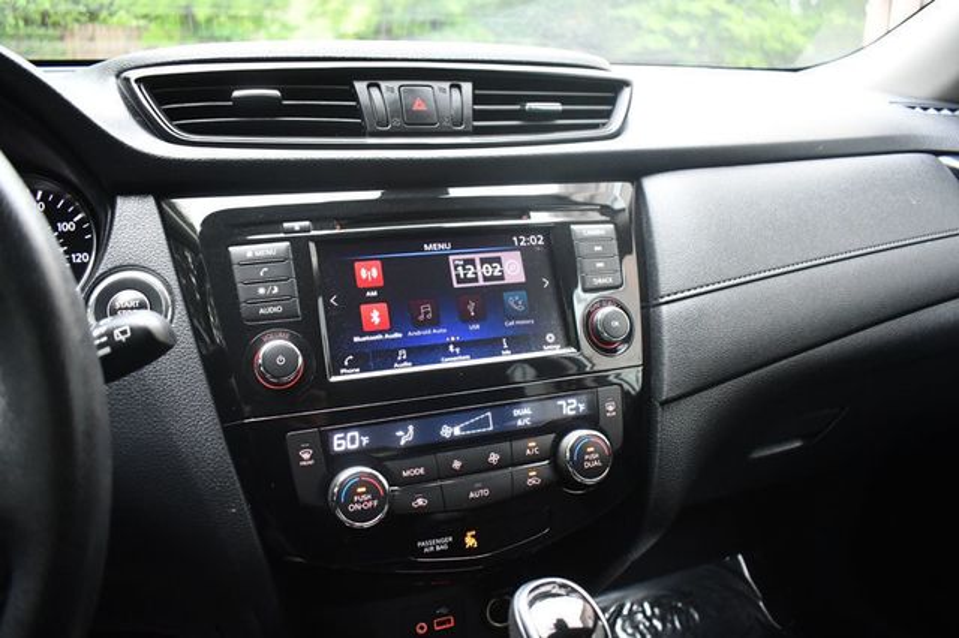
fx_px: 719
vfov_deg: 47.9
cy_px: 319
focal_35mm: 27
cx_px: 480
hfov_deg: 67.4
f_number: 3.5
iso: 3200
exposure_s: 1/125
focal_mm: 18
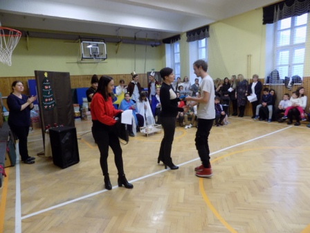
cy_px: 116
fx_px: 206
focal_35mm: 23
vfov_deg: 58.9
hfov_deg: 73.9
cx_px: 155
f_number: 3.1
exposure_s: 1/30
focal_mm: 4
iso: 250
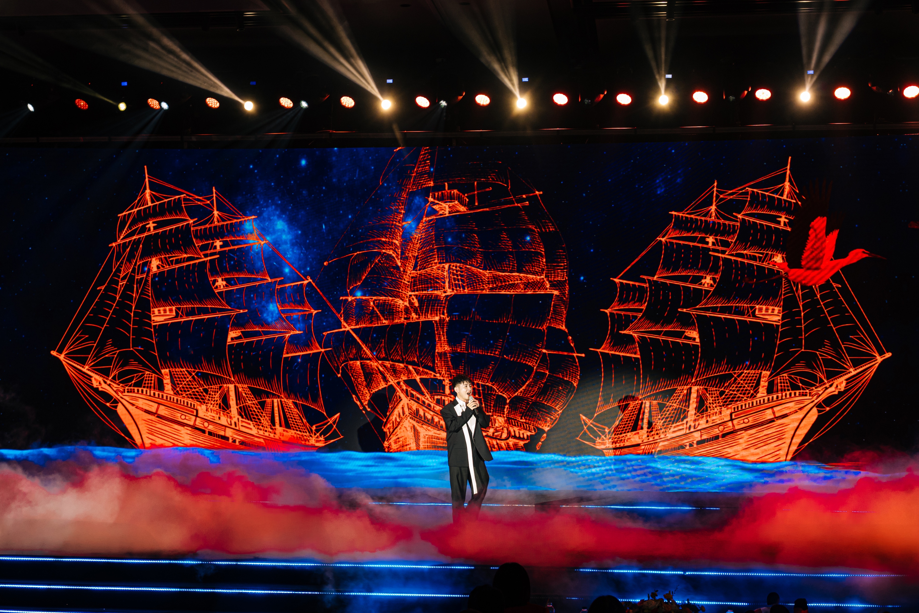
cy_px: 306
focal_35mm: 54
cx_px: 460
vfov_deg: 25.1
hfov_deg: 36.9
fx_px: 1376
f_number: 8
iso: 2000
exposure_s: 1/40
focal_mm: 53.9
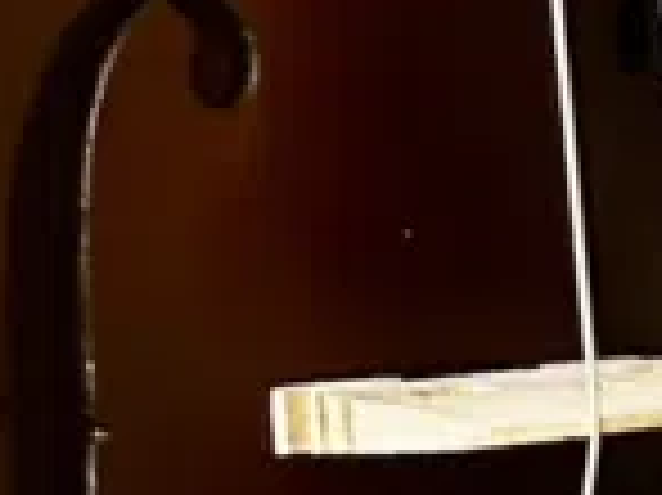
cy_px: -72
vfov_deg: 12.8
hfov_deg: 17.4
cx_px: 347
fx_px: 2159
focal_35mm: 113
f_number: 1.5
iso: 320
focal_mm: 5.7
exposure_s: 1/50
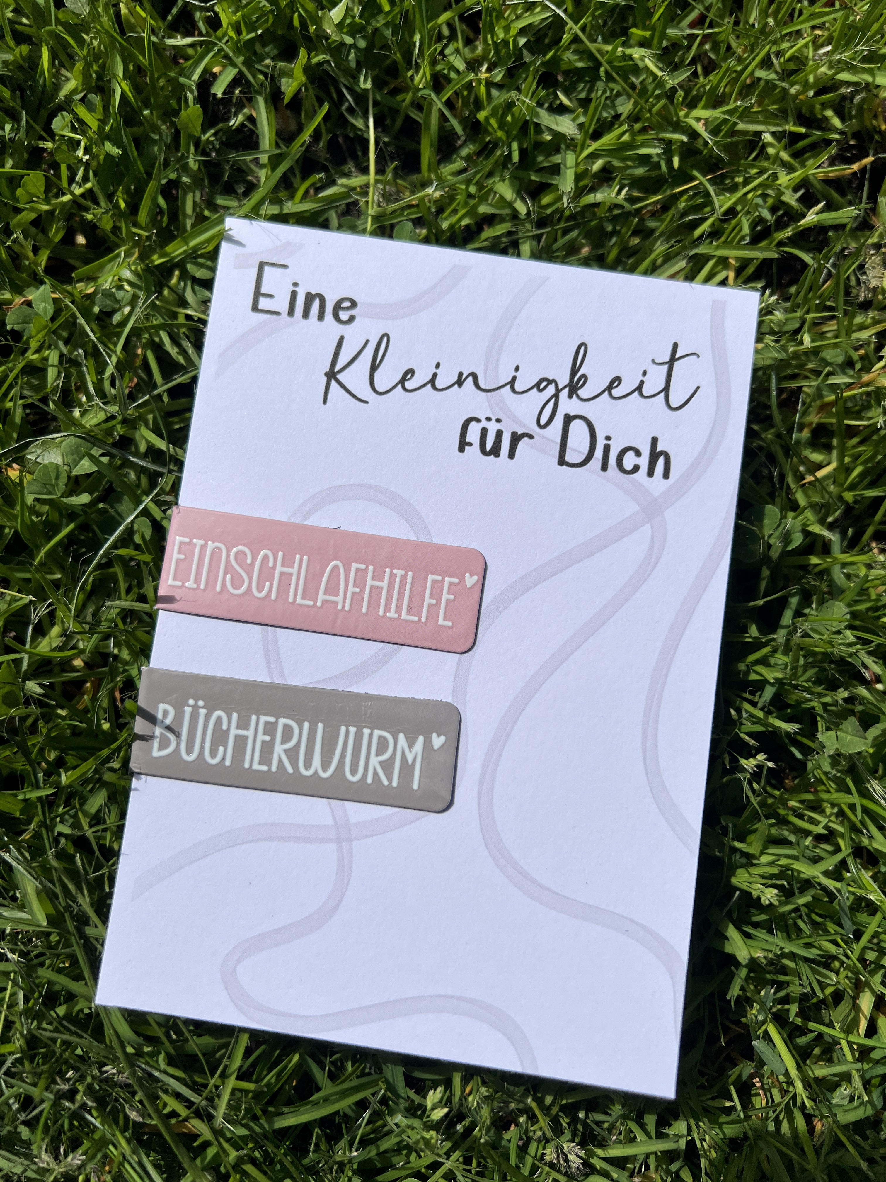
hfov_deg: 53.1
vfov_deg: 67.3
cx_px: 443
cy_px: 591
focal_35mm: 26
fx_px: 887
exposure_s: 1/12658
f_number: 1.5
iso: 50
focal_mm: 5.7
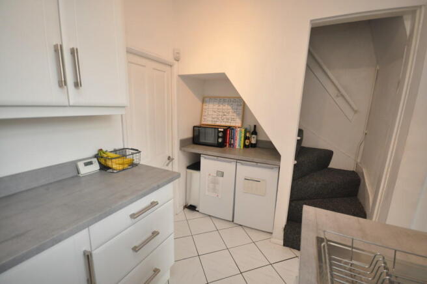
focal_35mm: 15
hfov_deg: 100.4
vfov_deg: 77.2
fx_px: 178
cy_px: 142
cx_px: 214
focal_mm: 10
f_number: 4
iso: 800
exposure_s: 1/60
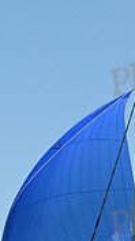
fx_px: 1540
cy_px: 152
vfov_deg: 8.9
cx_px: 40
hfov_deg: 5.0
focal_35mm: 242
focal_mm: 70
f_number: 6.3
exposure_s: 1/1000
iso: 320
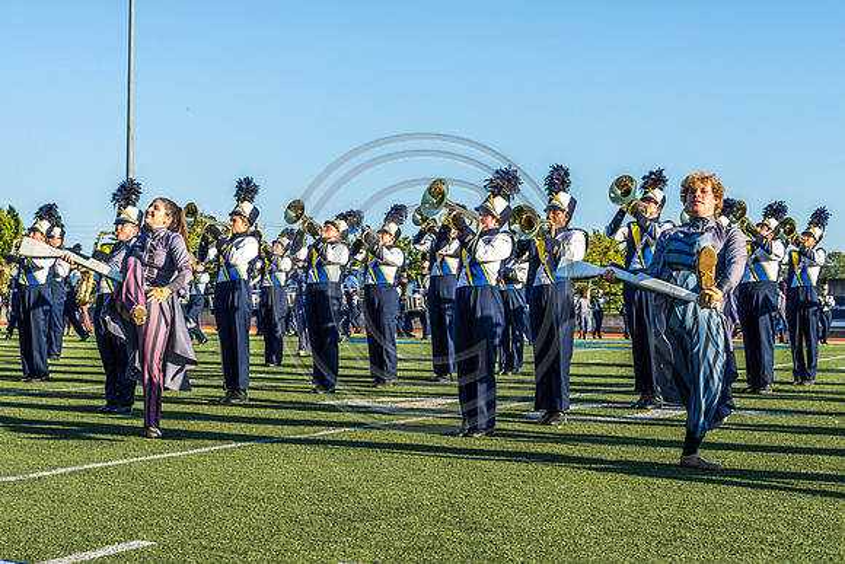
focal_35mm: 59
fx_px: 1376
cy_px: 296
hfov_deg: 34.1
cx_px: 497
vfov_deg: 23.2
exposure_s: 1/1250
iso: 1000
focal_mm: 46
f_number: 9
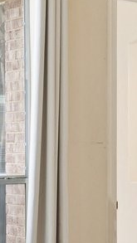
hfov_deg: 9.9
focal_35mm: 117
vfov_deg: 18.3
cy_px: 149
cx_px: 225
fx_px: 755
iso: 400
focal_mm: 16
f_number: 8
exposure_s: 1/15
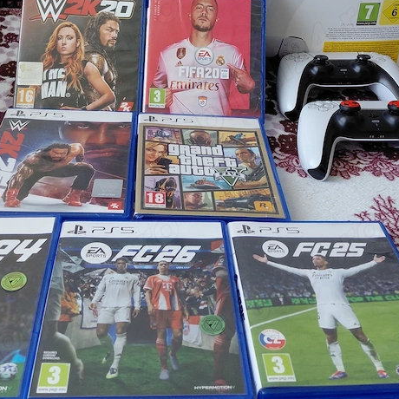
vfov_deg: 34.3
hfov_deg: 35.3
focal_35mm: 48
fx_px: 626
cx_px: 186
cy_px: 81
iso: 160
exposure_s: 1/100
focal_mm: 4.69
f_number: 1.8
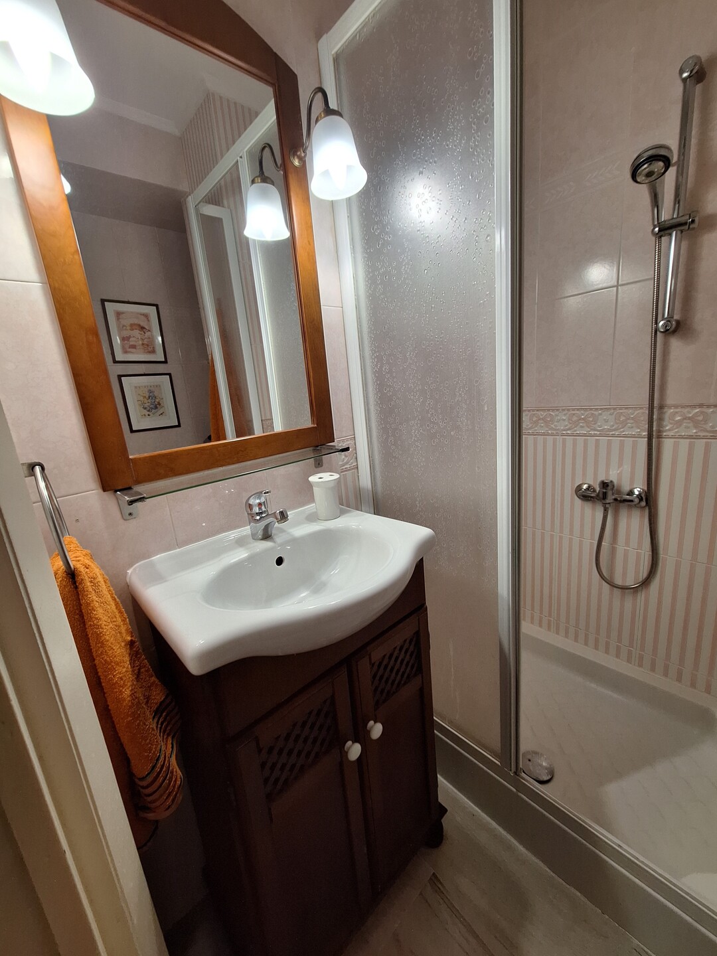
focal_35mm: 13
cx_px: 358
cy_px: 478
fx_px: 359
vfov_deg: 106.2
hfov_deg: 89.9
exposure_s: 1/40
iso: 64
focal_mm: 1.74
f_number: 2.2
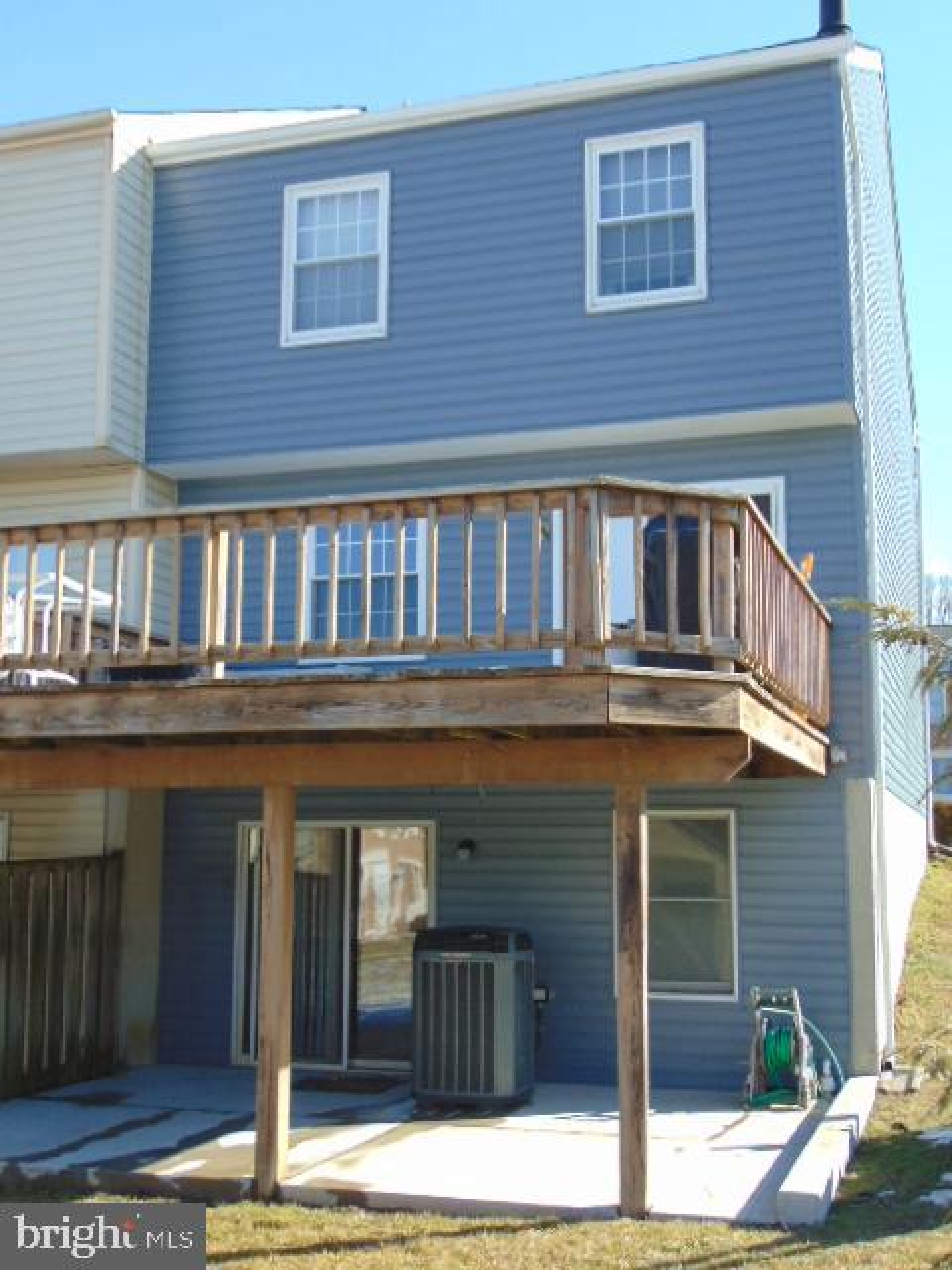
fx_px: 1540
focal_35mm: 42
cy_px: 635
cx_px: 476
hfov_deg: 34.3
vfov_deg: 44.8
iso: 80
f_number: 3.3
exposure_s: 1/400
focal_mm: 7.6
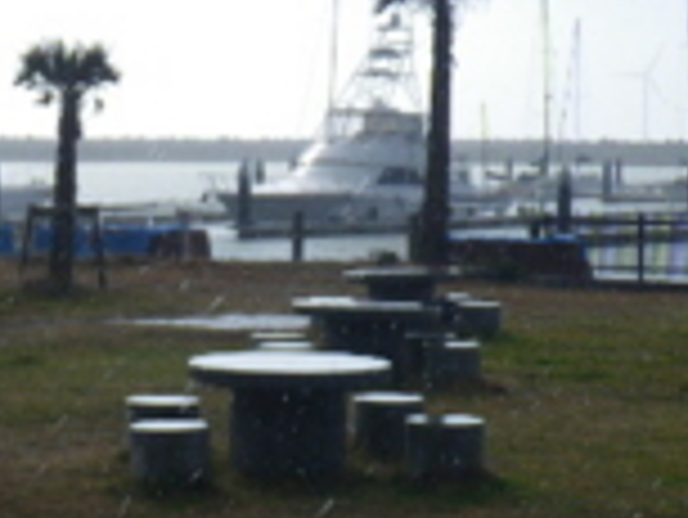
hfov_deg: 14.8
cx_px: 301
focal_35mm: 133
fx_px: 2645
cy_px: 288
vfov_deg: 11.2
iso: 64
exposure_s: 1/1000
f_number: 4.4
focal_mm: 9.1
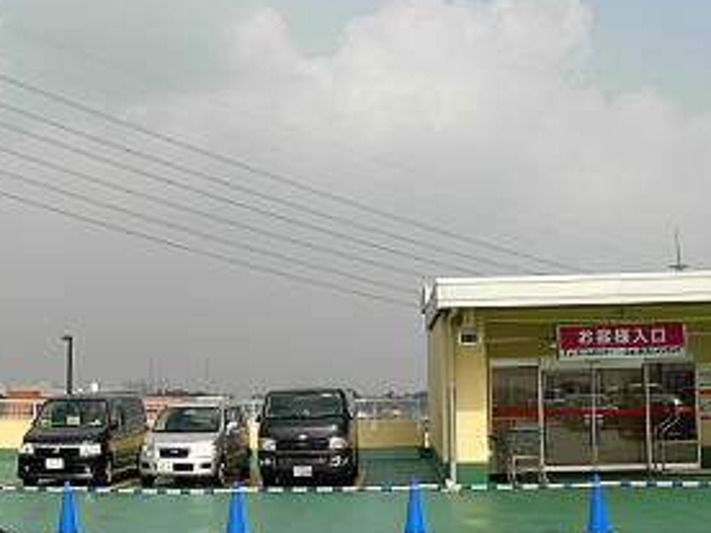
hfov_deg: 34.4
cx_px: 209
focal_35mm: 55
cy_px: 209
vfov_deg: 26.5
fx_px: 1130
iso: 79
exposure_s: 1/790
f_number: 4.9
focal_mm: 6.3
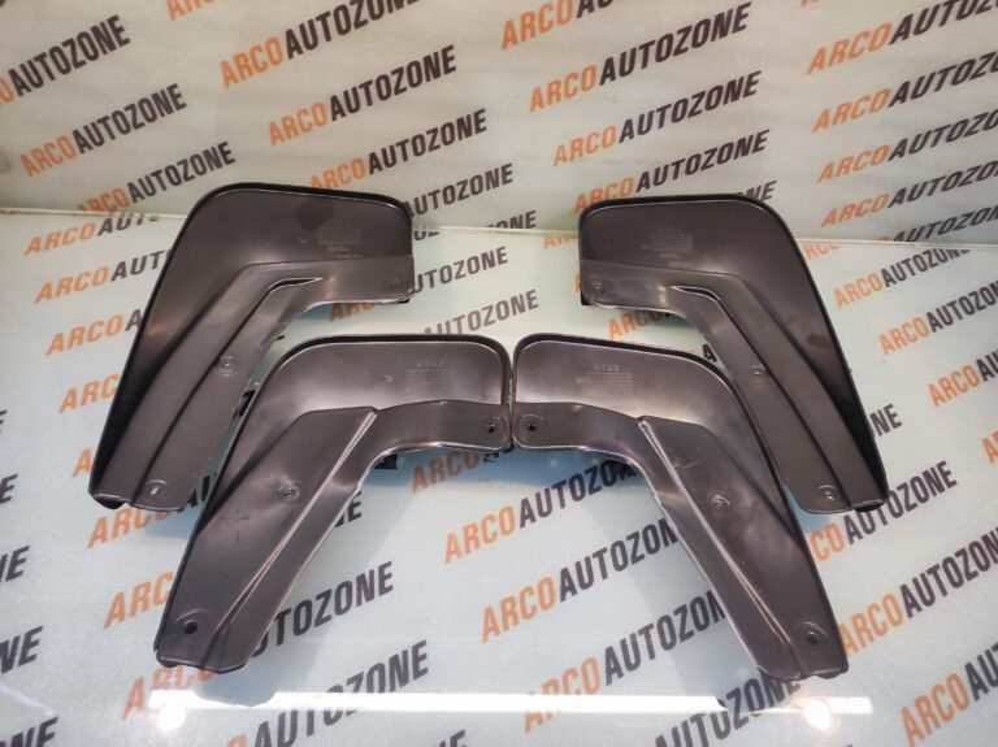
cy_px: 374
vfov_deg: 74.7
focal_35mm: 17
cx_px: 499
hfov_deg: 91.1
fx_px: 490
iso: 166
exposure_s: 1/33
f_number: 1.79
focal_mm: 4.74
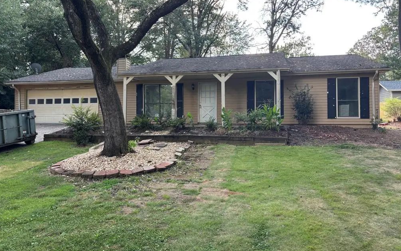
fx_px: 306
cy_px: 117
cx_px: 198
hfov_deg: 66.5
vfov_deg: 44.5
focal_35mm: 28
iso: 50
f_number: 1.6
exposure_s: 1/188
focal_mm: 5.96
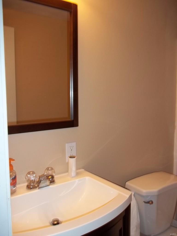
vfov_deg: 56.8
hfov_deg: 44.2
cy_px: 118
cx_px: 88
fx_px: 218
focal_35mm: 32
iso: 64
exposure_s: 1/30
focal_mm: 5.7
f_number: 2.9
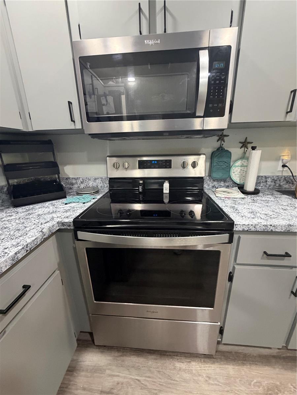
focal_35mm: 14
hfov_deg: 85.7
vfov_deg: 102.1
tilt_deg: -18.3
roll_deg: +0.9
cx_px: 148
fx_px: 160
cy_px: 198
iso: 400
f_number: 2.2
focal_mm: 2.22
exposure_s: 1/60
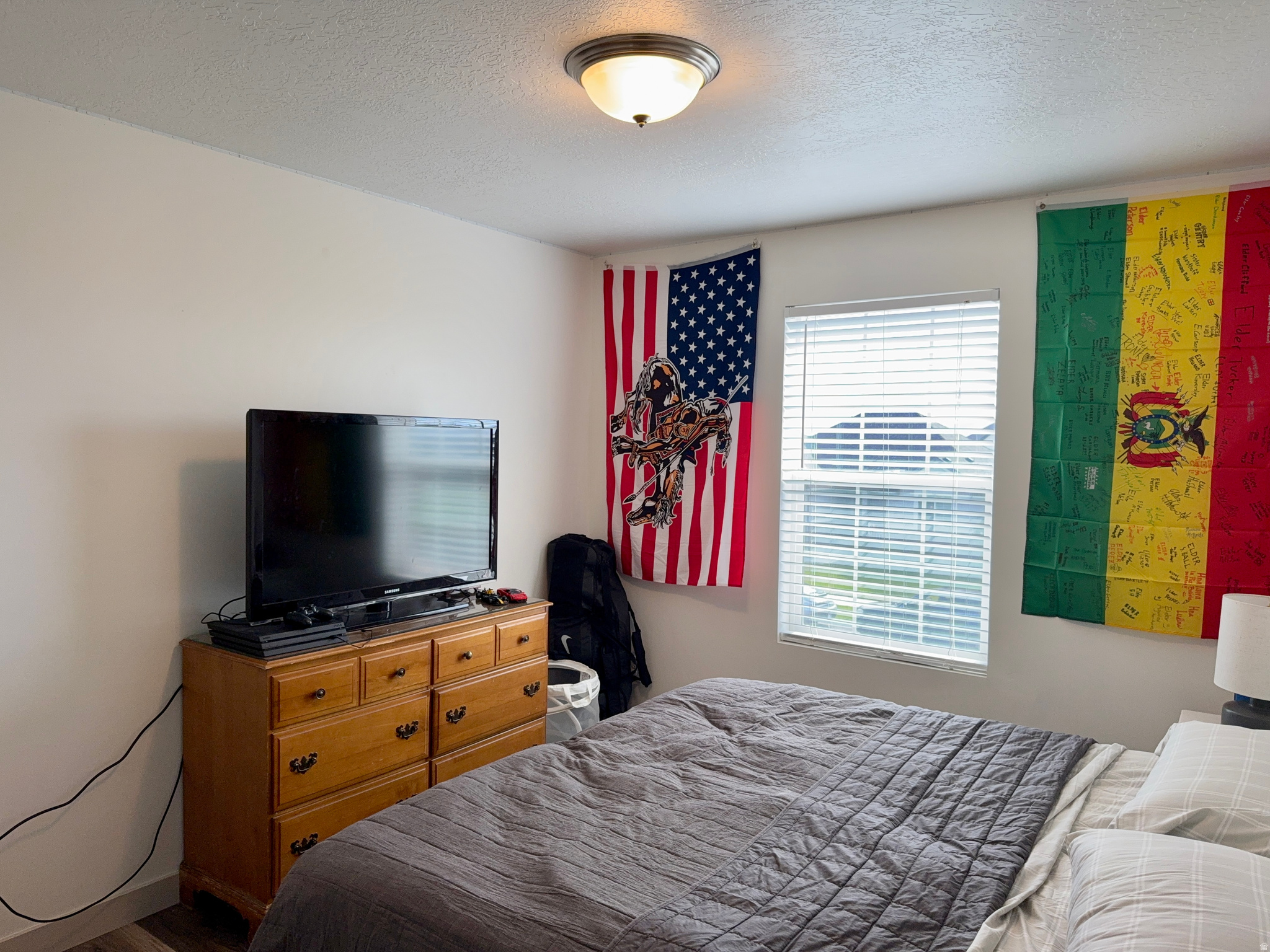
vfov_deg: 56.8
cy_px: 476
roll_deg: -1.1
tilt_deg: -2.5
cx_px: 635
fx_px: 881
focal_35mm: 24
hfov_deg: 71.6
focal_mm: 6.76
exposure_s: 1/159
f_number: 1.78
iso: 64
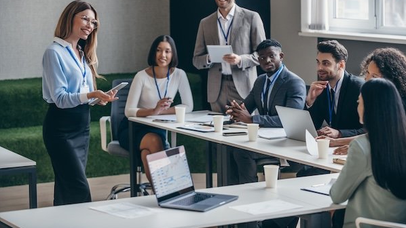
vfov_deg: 11.7
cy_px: 94
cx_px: 203
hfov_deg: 20.8
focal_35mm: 103
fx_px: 1109
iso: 500
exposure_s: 1/160
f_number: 4
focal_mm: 98
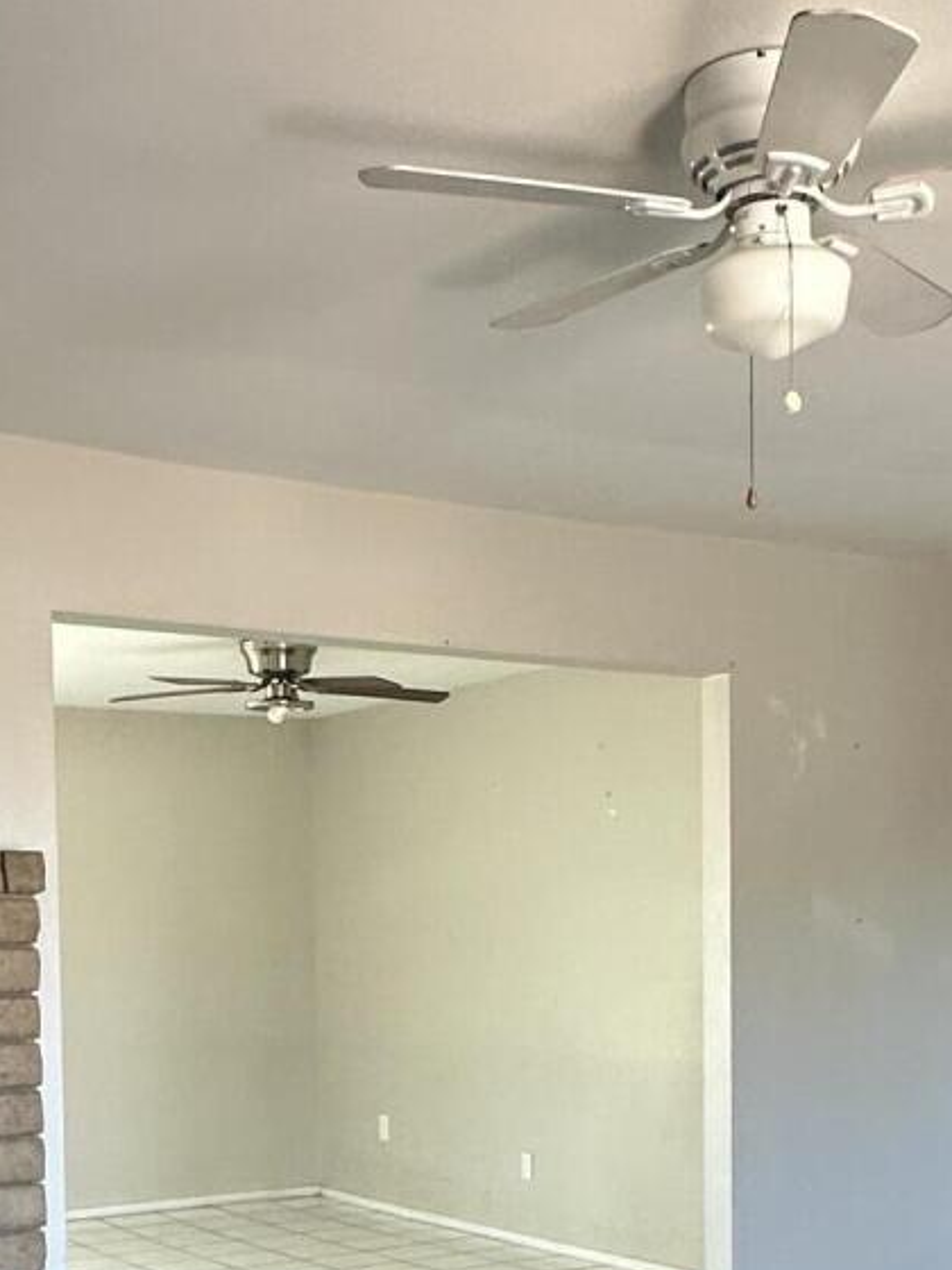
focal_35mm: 50
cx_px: 481
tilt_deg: -2.9
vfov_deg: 36.8
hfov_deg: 29.1
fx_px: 1833
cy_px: 1027
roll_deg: -0.6
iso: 160
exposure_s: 1/99
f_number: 2.2
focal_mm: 2.22
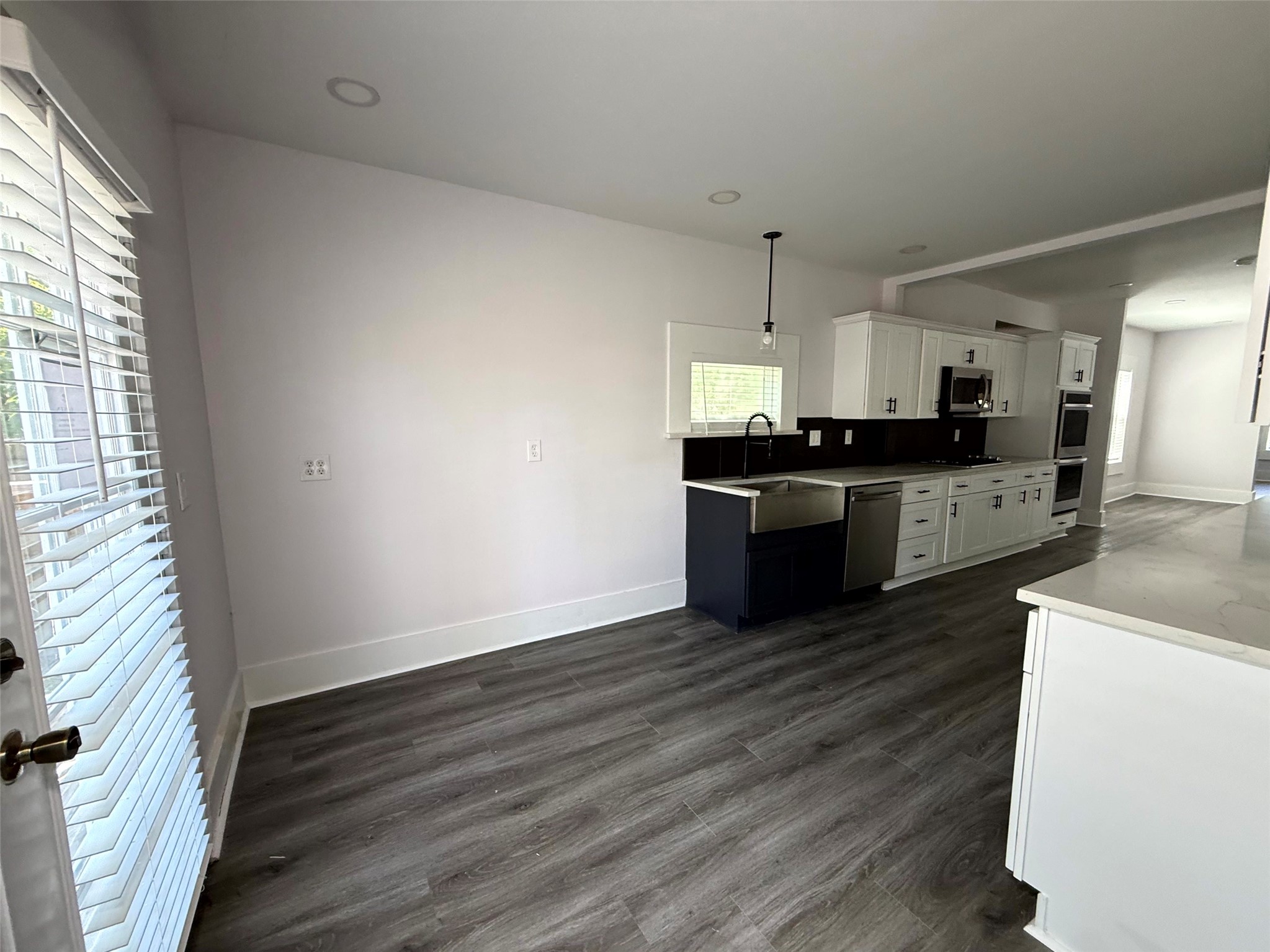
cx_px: 635
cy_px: 476
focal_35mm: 14
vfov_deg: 85.7
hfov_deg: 102.1
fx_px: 514
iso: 200
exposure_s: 1/99
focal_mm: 2.22
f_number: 2.2
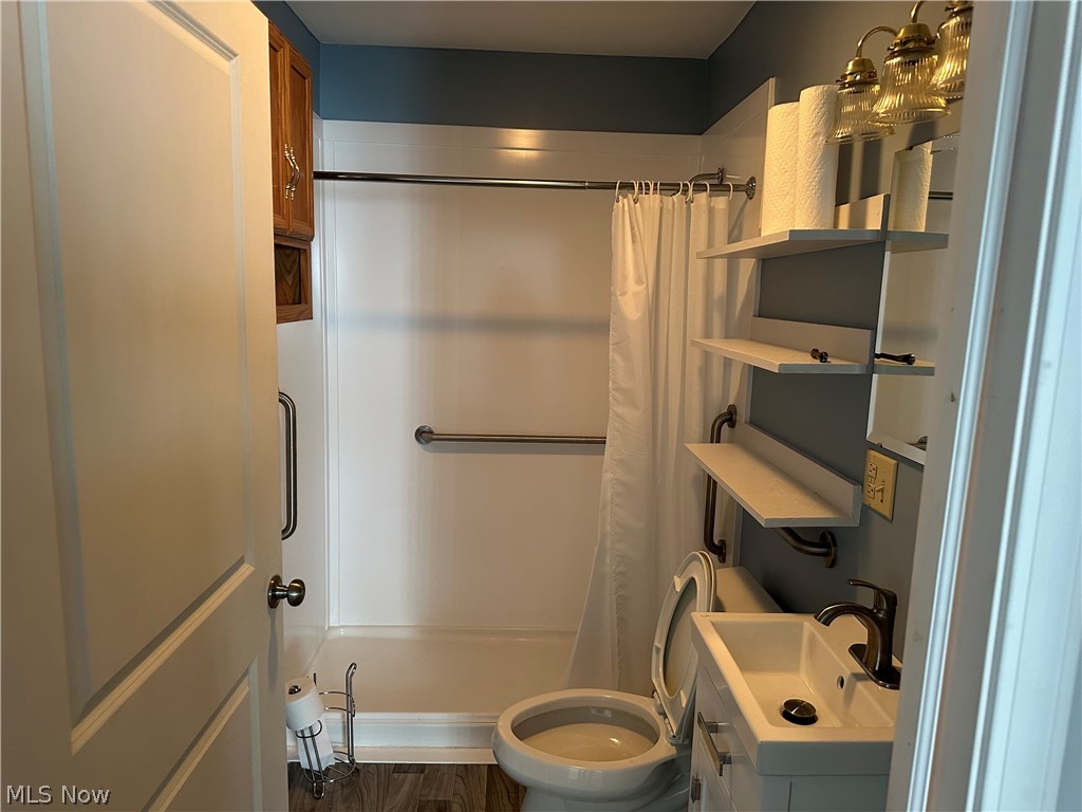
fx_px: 750
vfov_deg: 56.8
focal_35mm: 24
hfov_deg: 71.6
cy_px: 406
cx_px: 541
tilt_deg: -8.6
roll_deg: -2.2
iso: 400
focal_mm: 6.86
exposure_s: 1/60
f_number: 1.78
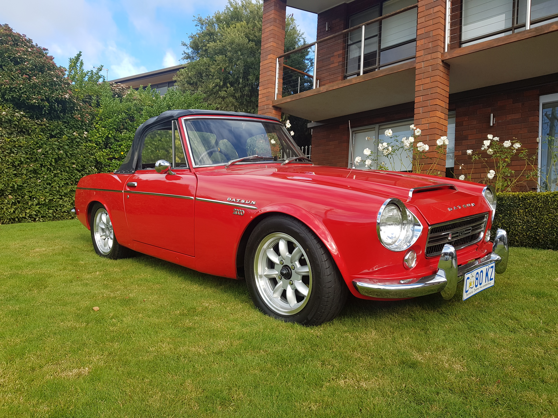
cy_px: 209
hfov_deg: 67.3
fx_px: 419
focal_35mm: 26
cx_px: 279
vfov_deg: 53.1
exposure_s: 1/686
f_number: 1.7
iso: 40
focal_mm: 4.2
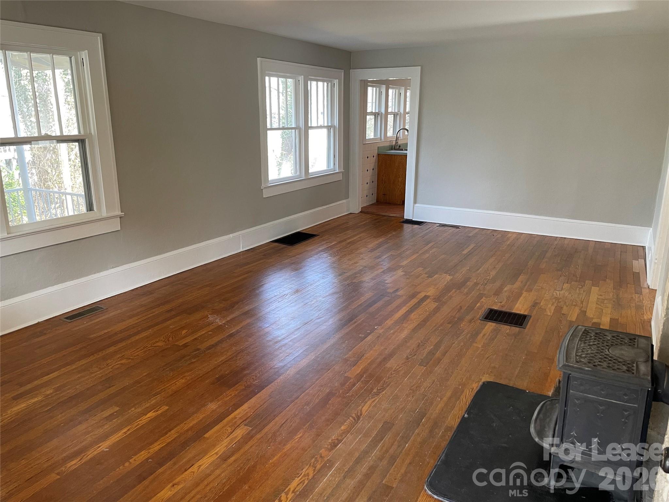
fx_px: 502
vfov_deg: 53.1
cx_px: 334
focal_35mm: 26
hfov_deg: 67.3
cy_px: 251
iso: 125
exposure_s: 1/94
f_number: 1.6
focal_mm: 4.2
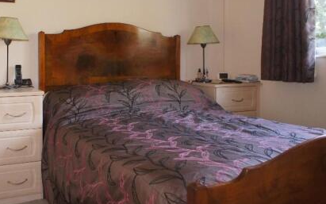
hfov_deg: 49.4
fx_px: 347
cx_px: 105
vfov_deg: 32.5
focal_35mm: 39
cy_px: 67
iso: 800
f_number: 3.2
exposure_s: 1/60
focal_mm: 16
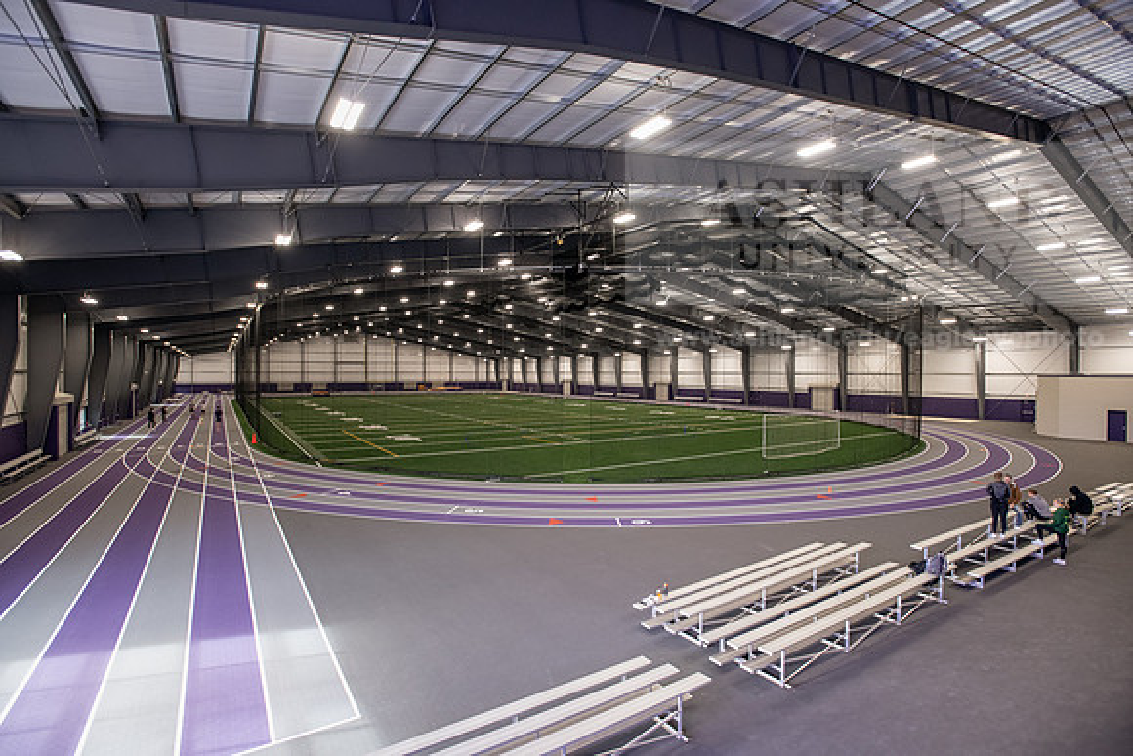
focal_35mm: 17
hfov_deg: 93.3
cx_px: 566
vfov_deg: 70.5
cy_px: 378
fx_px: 535
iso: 1600
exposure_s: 1/160
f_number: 4.5
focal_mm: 17
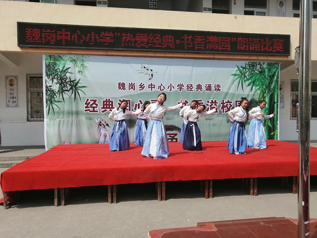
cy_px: 119
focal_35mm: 26
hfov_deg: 67.3
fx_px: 238
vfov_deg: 53.1
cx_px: 158
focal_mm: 3.62
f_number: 1.8
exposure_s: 1/2024
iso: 50
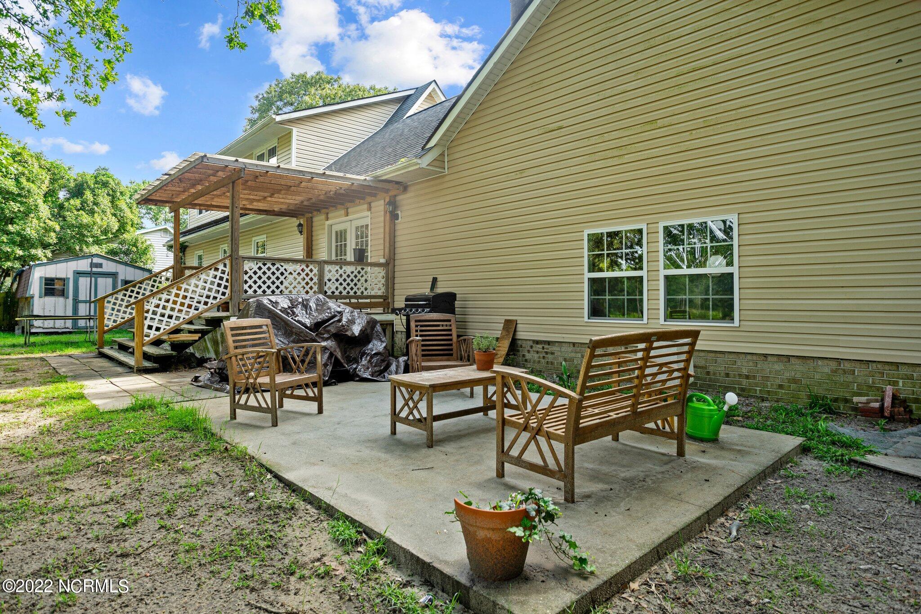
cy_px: 307
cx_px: 460
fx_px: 512
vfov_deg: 61.9
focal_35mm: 20
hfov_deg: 84.0
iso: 125
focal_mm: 20
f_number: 8
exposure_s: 1/60
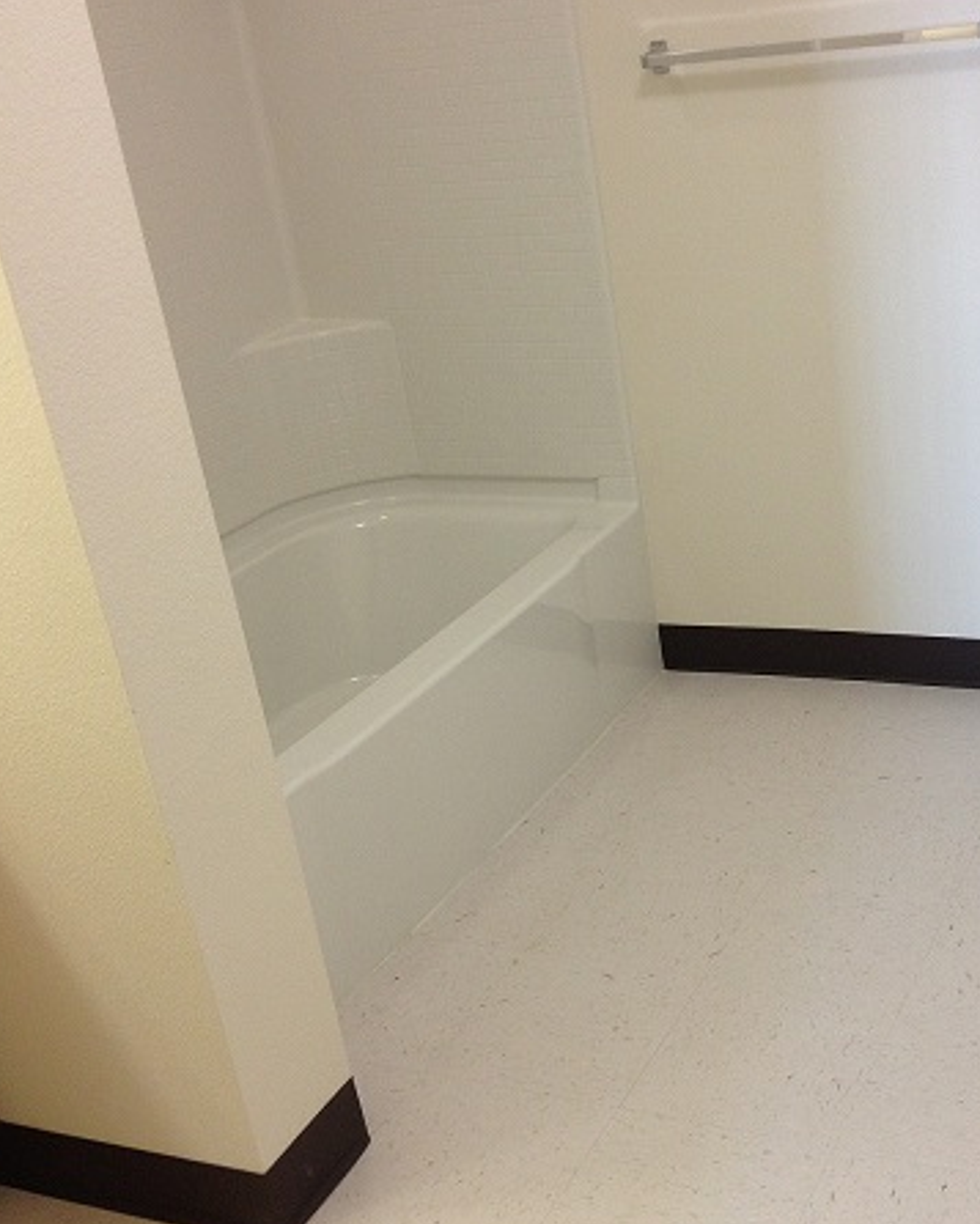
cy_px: 659
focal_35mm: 50
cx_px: 721
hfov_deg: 29.8
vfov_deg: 37.3
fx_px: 1812
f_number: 2.4
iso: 80
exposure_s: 1/20
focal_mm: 4.28
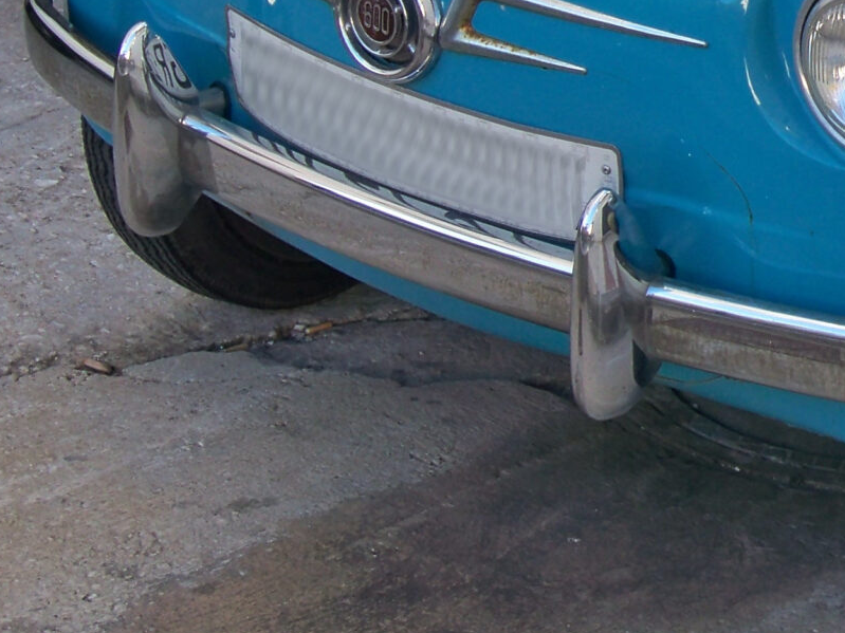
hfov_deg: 10.2
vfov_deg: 7.7
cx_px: 1154
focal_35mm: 189
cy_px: -231
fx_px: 4613
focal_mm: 10.5
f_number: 4
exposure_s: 1/80
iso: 80
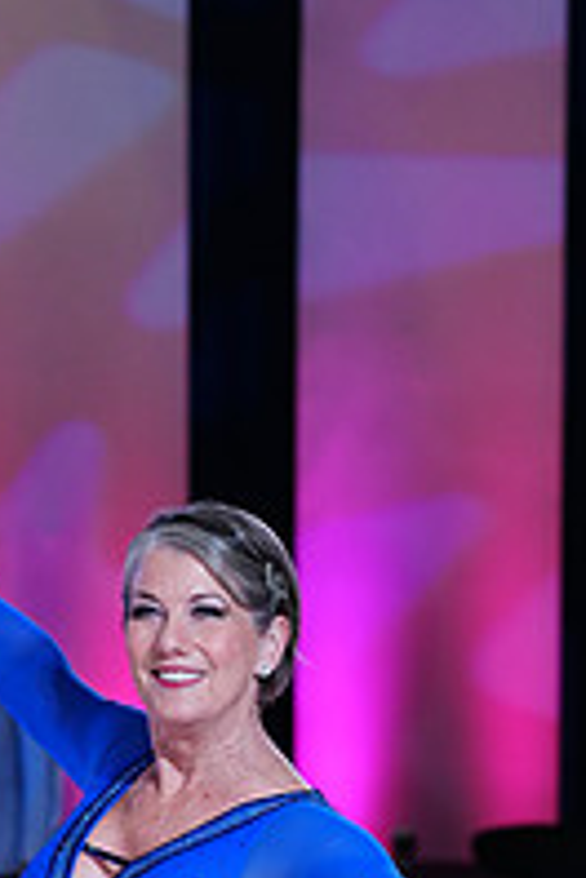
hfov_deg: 5.6
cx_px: 468
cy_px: 1246
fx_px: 5933
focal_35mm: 243
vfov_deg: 8.3
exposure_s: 1/200
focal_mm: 83
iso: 1000
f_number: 4
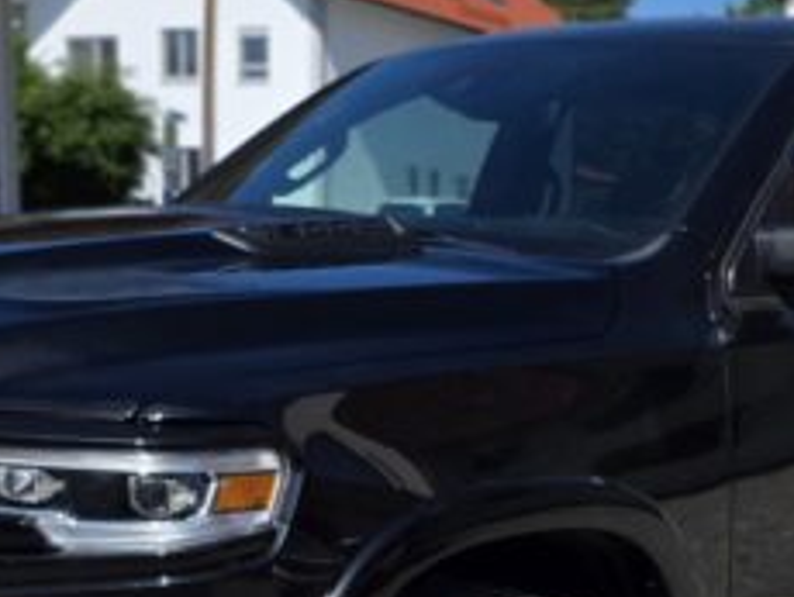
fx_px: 1837
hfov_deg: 24.3
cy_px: 738
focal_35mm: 80
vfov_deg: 17.5
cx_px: 494
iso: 80
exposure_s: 1/7626
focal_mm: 6.25
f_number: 1.7
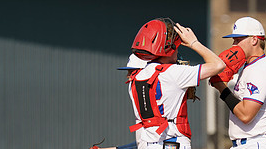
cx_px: 229
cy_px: 87
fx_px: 4305
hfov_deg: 3.5
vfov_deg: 2.0
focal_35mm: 611
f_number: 2.8
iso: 125
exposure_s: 1/3200
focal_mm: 200
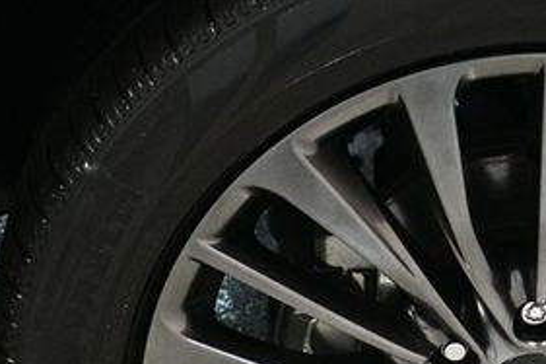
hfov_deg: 15.5
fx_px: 1970
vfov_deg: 10.5
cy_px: 350
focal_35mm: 130
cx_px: 519
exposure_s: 1/80
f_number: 4.2
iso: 3200
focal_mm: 38
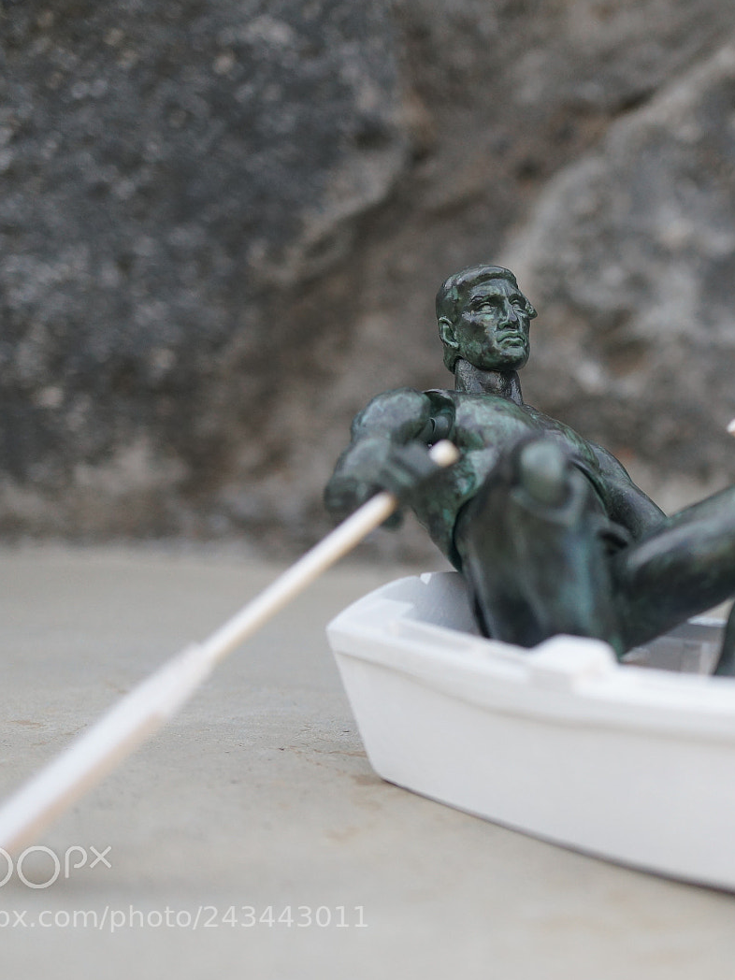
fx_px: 1869
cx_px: 627
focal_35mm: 66
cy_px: 493
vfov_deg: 29.4
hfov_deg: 21.9
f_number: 3.5
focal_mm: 30
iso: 400
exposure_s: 1/160
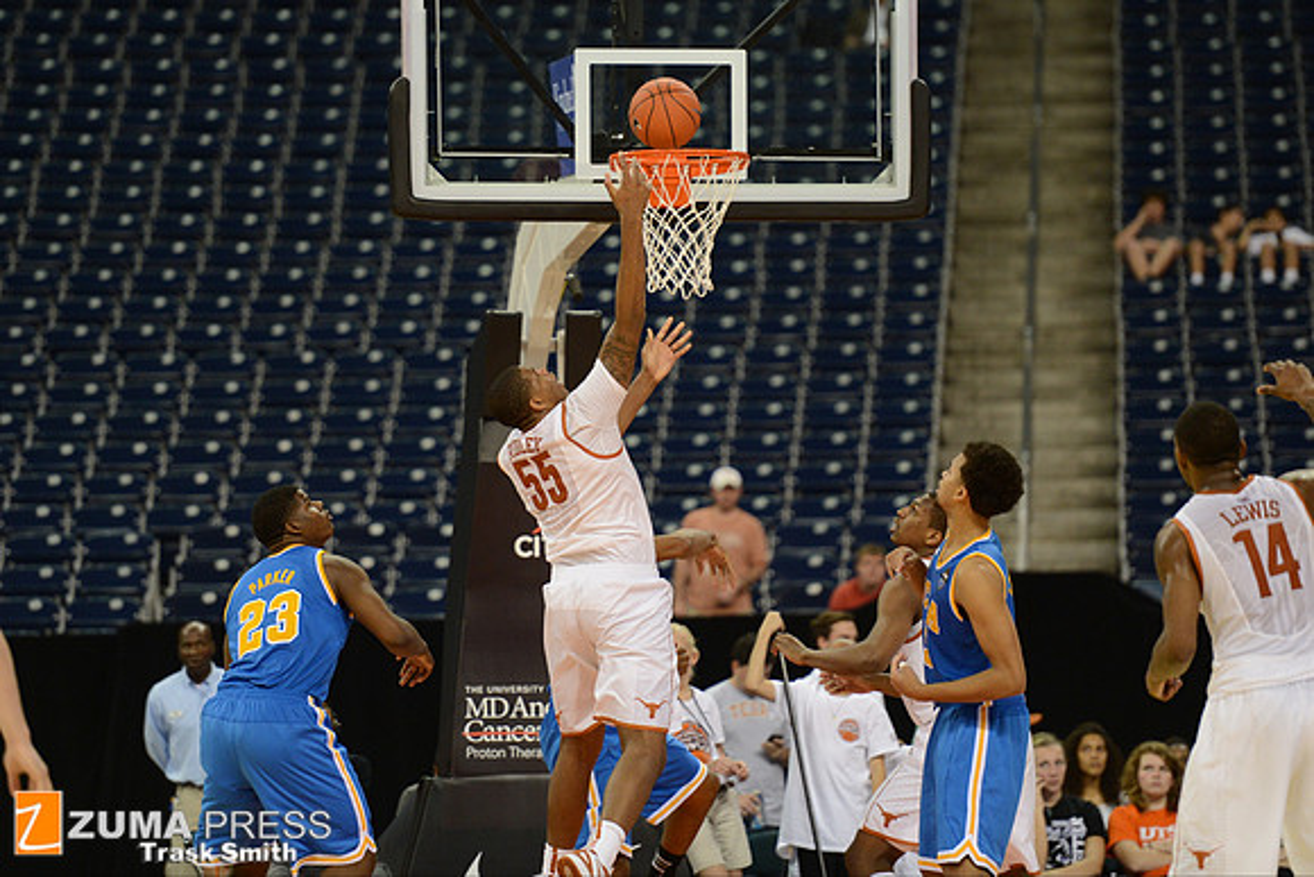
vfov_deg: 6.9
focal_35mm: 200
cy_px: 438
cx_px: 657
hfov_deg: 10.3
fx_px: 7301
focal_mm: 200
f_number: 2.8
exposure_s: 1/1000
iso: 2500
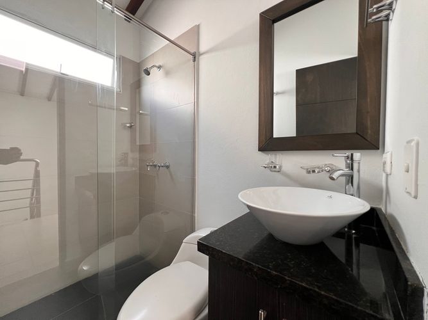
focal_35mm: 13
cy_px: 160
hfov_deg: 106.2
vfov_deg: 89.9
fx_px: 161
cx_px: 214
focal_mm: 1.57
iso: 125
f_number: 1.8
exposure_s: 1/99
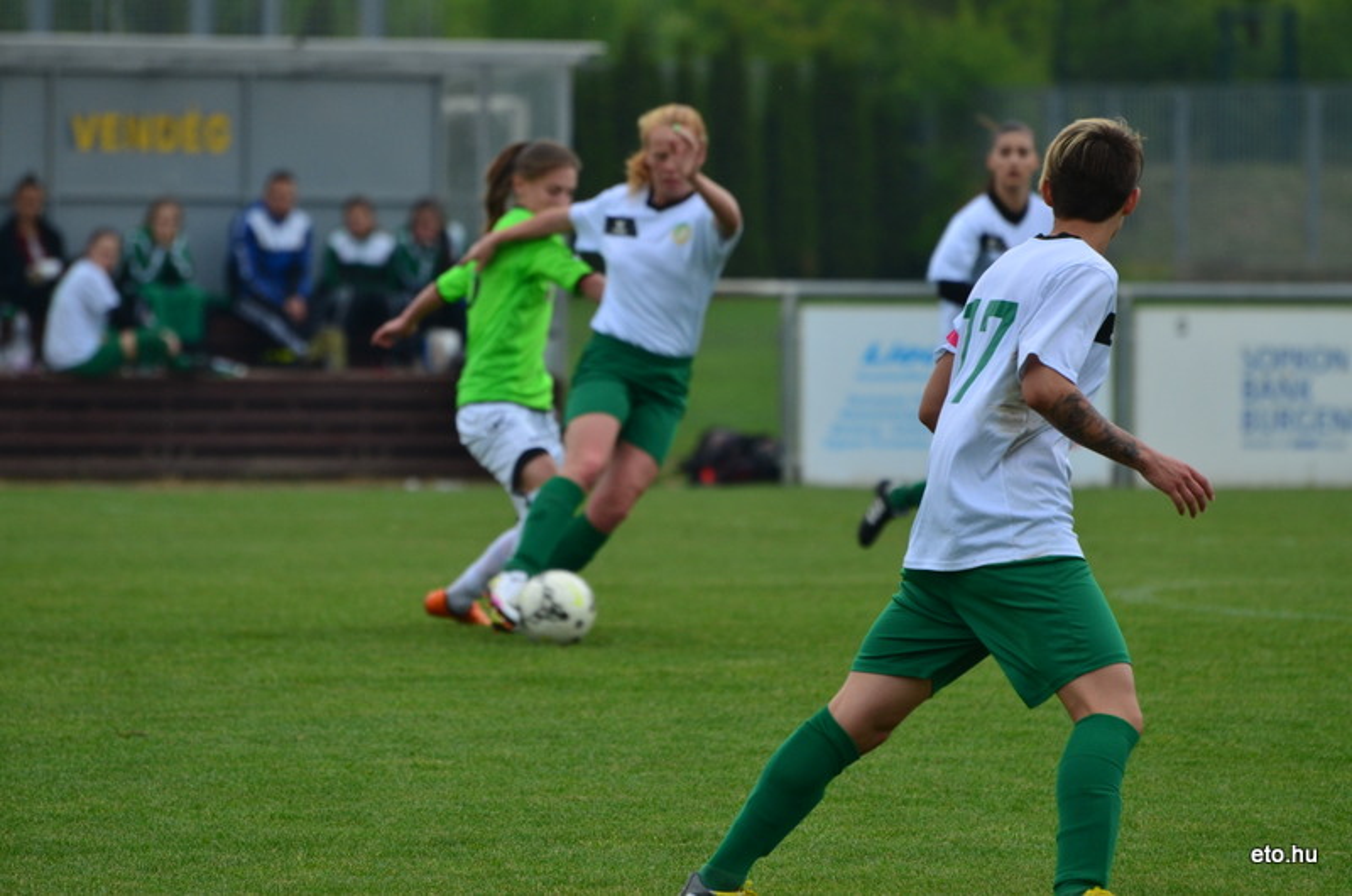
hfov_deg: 5.5
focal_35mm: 375
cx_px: 676
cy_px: 448
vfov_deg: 3.7
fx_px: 14055
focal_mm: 250
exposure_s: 1/800
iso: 400
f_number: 5.6
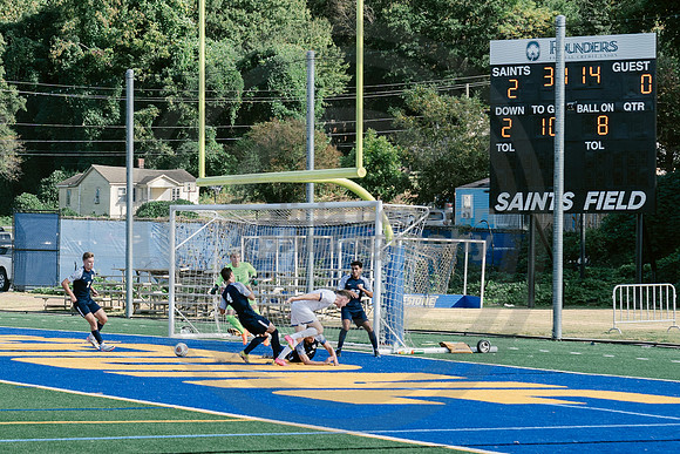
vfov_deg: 9.7
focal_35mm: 142
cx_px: 78
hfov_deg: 14.4
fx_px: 2675
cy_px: 274
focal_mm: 70
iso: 640
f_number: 5.6
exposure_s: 1/1000
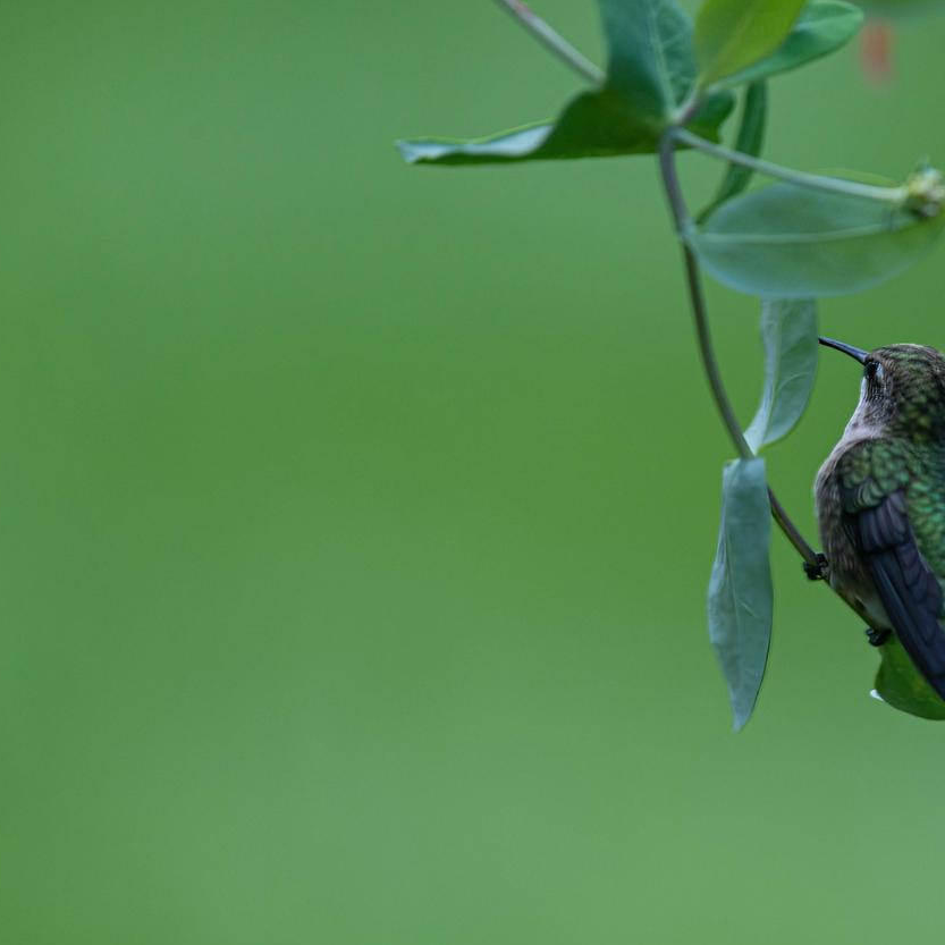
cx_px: 891
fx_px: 25203
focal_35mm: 816
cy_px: 530
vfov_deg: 2.1
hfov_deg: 2.1
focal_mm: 500
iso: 320
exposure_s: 1/160
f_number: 5.6
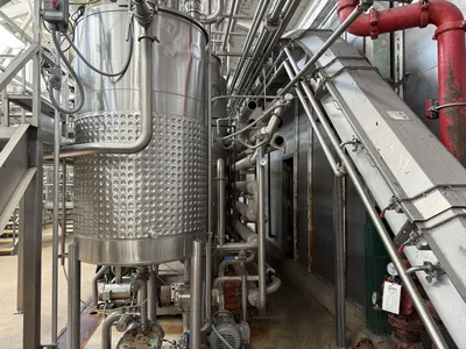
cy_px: 174
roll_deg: +0.1
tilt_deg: +3.7
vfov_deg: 56.8
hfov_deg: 71.6
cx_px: 233
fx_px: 323
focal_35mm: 24
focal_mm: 6.76
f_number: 1.78
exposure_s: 1/60
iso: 160
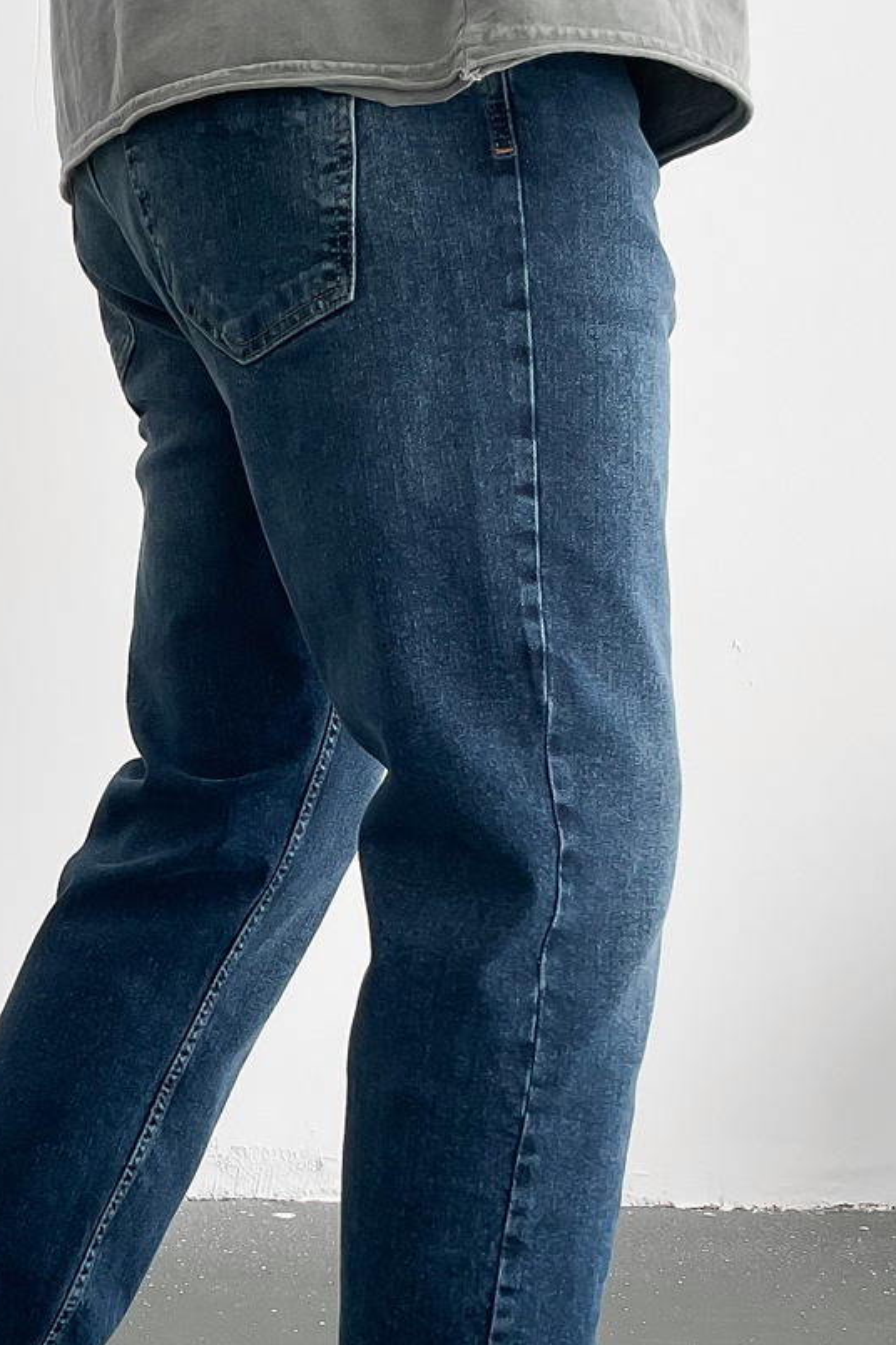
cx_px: 284
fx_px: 2240
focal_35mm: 60
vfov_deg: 33.2
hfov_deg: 22.5
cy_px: 840
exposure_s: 1/120
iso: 32
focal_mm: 3
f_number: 1.8
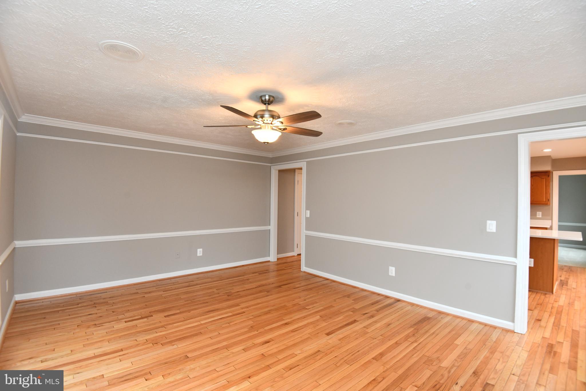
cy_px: 196
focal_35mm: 16
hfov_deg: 96.7
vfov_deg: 73.7
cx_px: 293
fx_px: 260
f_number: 6.3
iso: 800
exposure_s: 1/60
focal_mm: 16
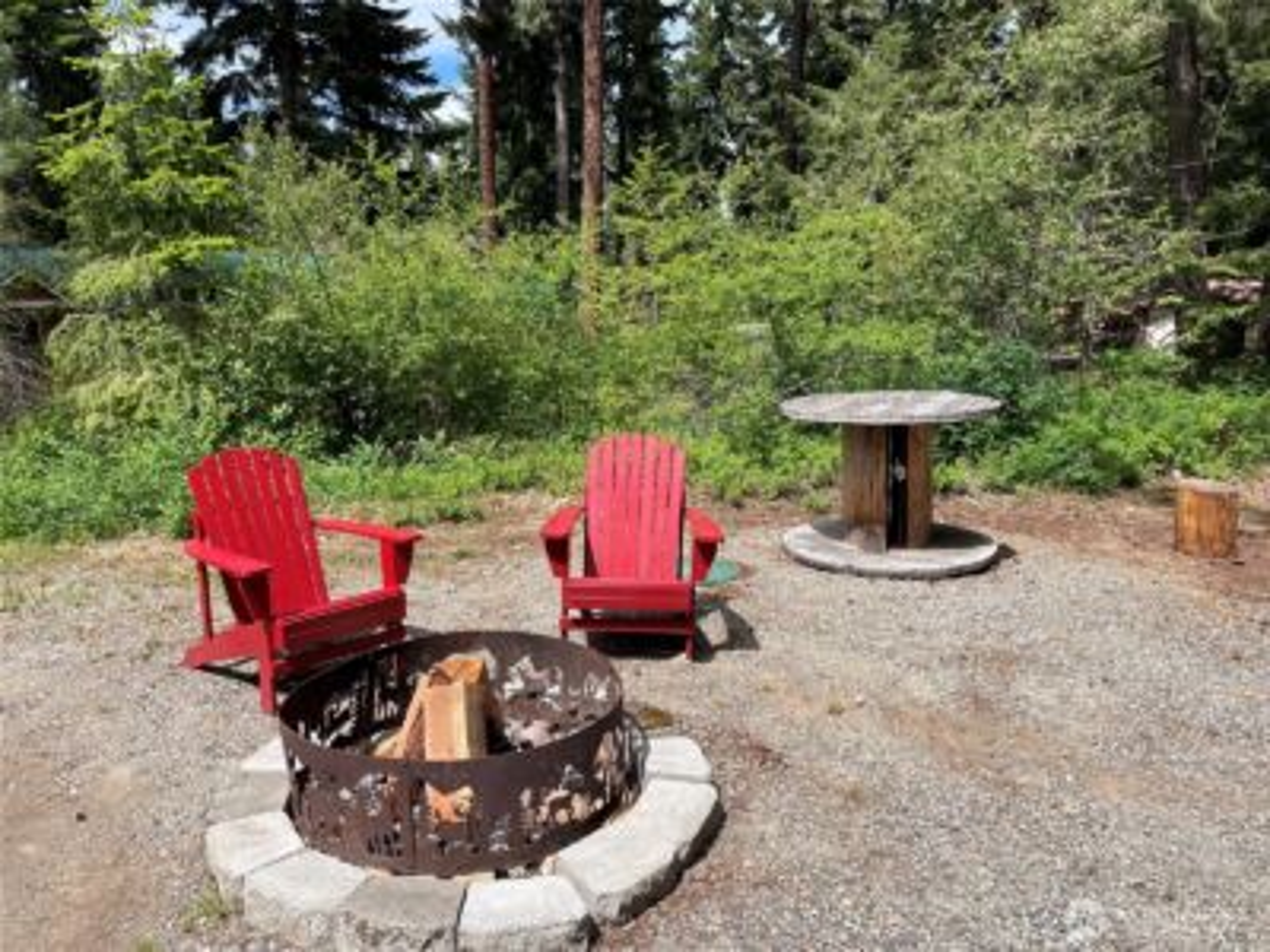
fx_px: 954
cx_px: 635
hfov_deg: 67.3
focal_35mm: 26
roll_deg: +1.1
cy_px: 476
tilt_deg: -8.9
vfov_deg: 53.1
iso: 32
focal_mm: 4.2
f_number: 1.6
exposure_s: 1/2506
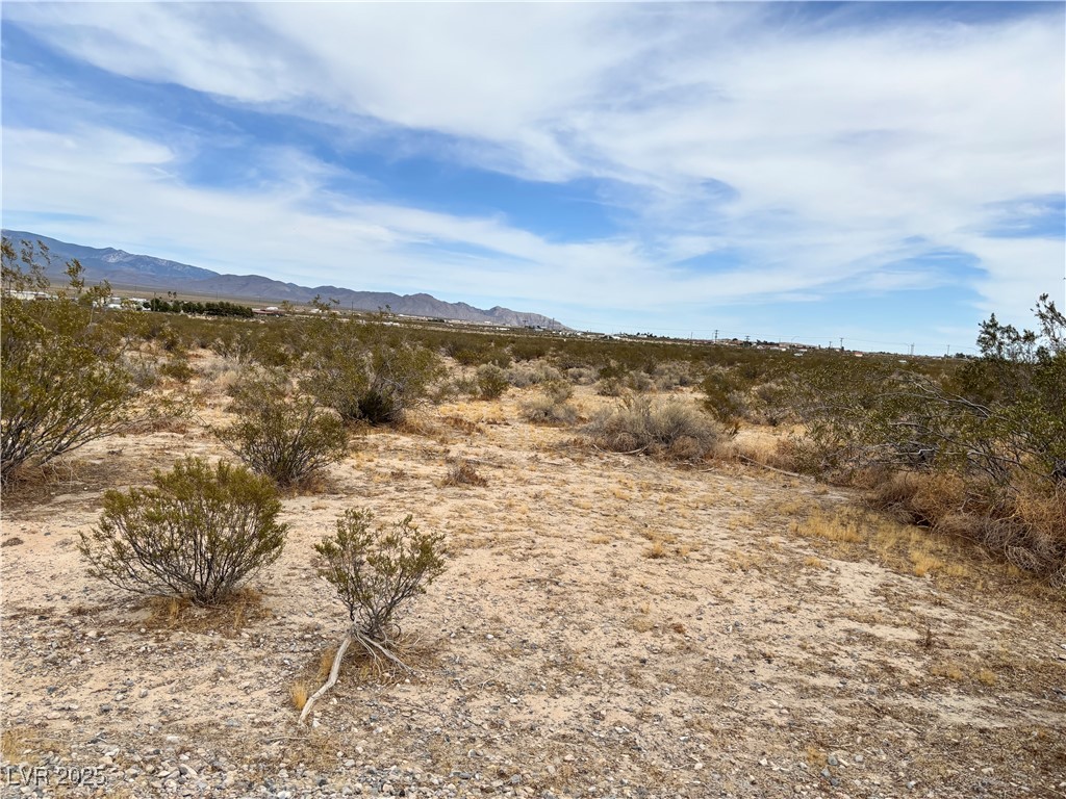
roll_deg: -3.3
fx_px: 801
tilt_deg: -4.7
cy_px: 400
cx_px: 533
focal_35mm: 26
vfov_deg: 53.1
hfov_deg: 67.3
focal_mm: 5.96
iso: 50
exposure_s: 1/5076
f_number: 1.6
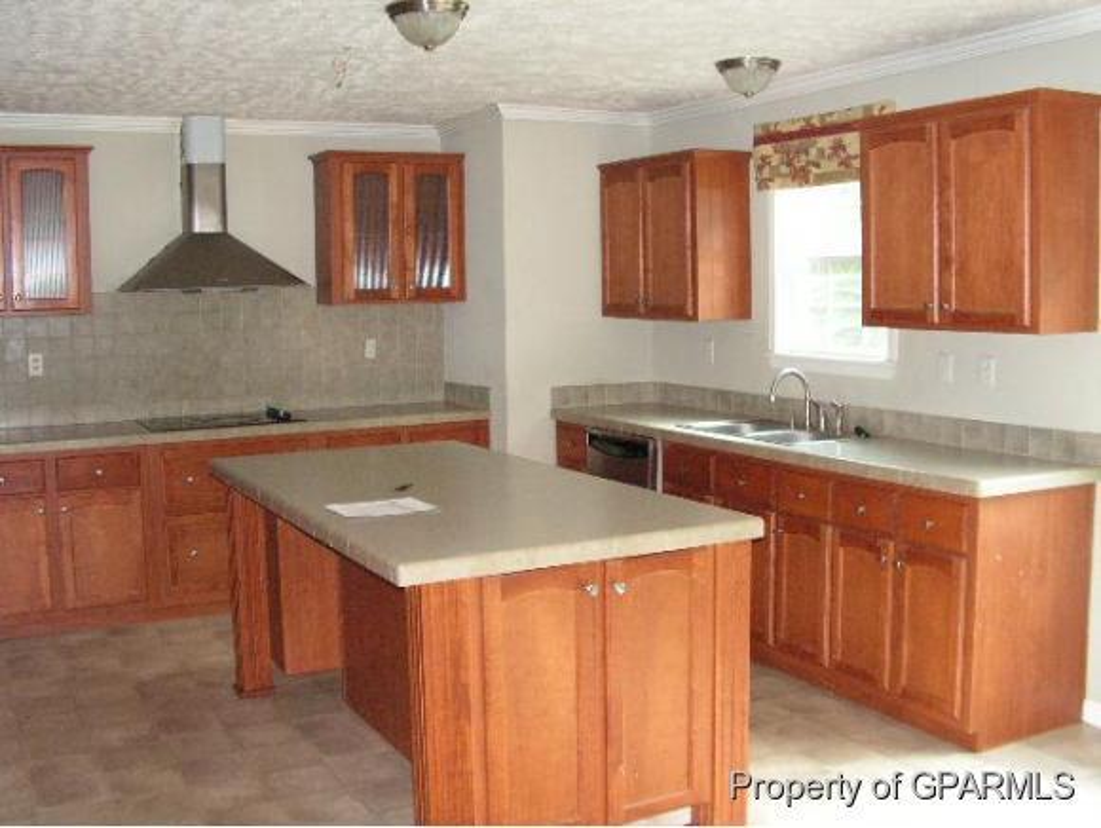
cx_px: 550
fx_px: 1146
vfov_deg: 39.7
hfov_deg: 51.3
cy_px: 414
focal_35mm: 36
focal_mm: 6
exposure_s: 1/40
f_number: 3.2
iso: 160
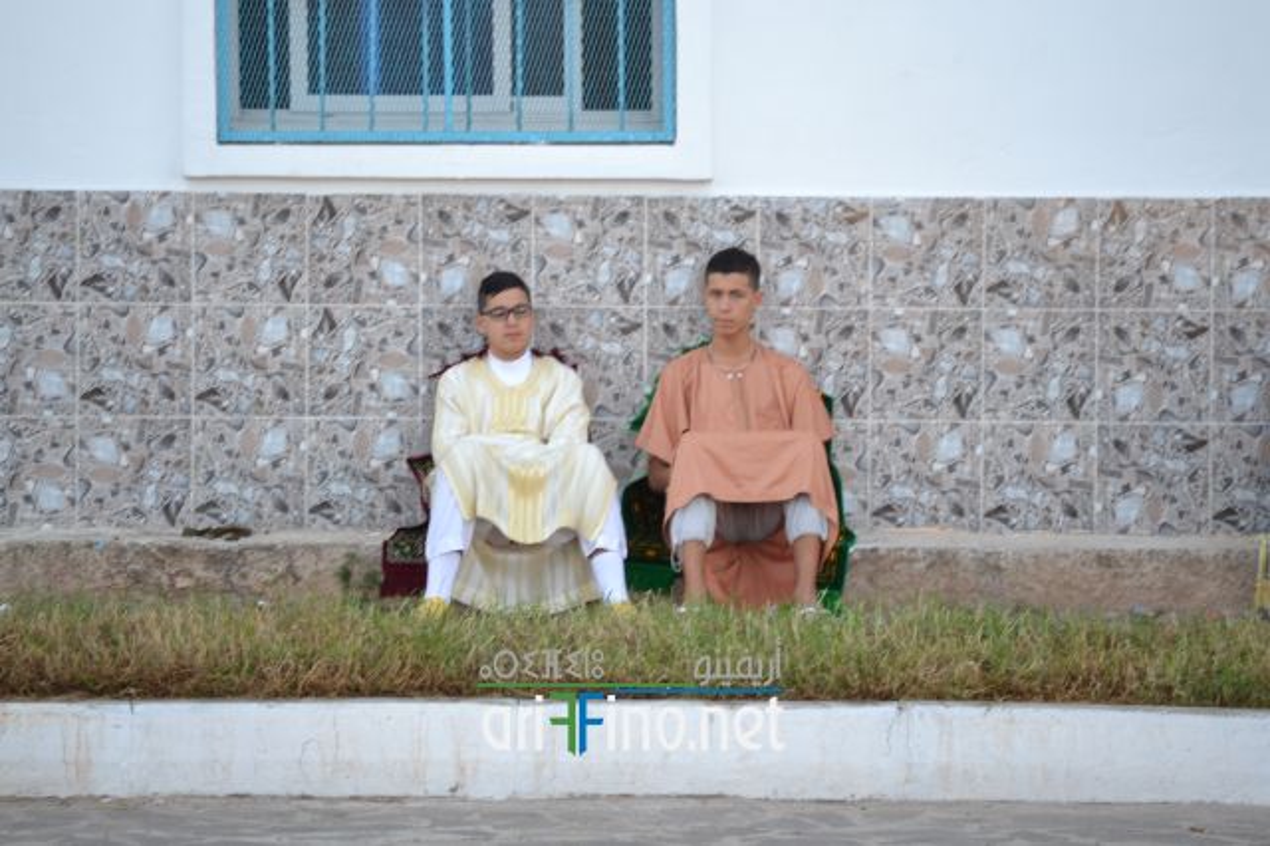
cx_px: 635
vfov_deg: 4.6
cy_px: 423
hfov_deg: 6.9
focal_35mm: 300
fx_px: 10577
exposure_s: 1/200
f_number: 5.6
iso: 400
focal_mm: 200
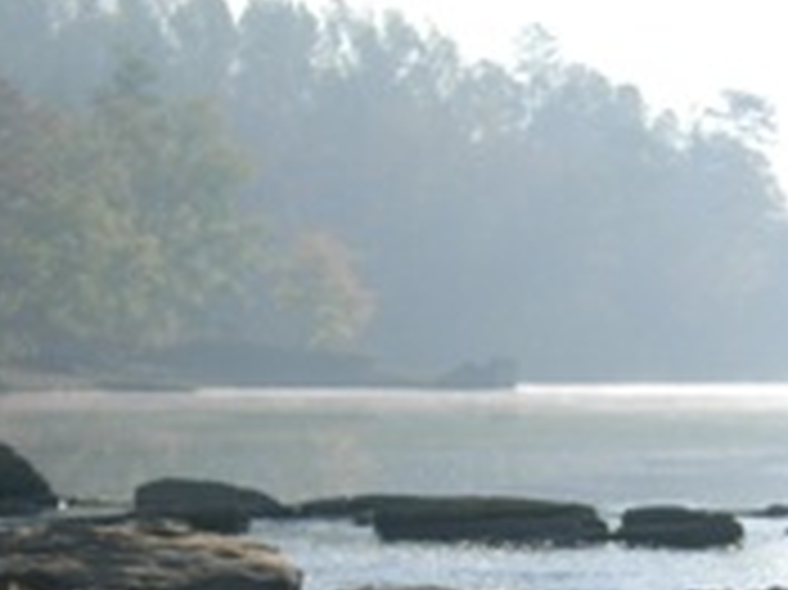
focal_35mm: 132
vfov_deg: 11.1
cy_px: 599
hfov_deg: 14.8
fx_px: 3003
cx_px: 743
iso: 50
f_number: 3
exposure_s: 1/1024
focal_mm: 7.5
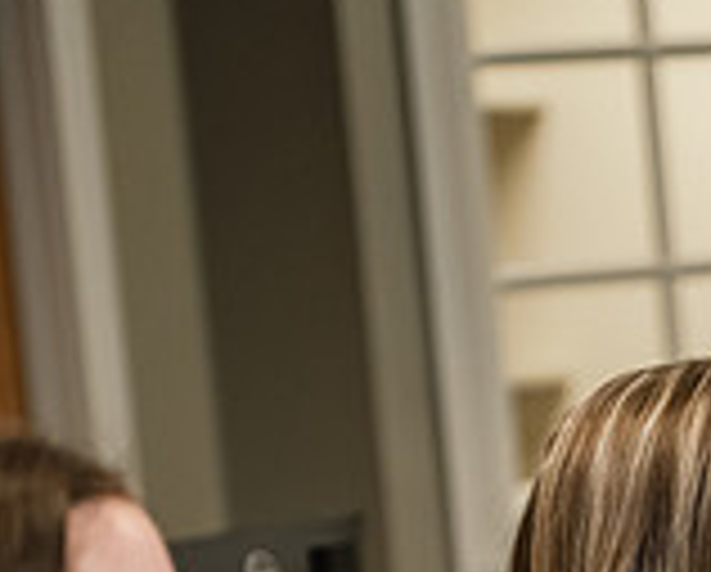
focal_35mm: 227
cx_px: 860
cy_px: 840
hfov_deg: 8.4
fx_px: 4786
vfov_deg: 6.7
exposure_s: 1/160
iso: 1000
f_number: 2.8
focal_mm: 66
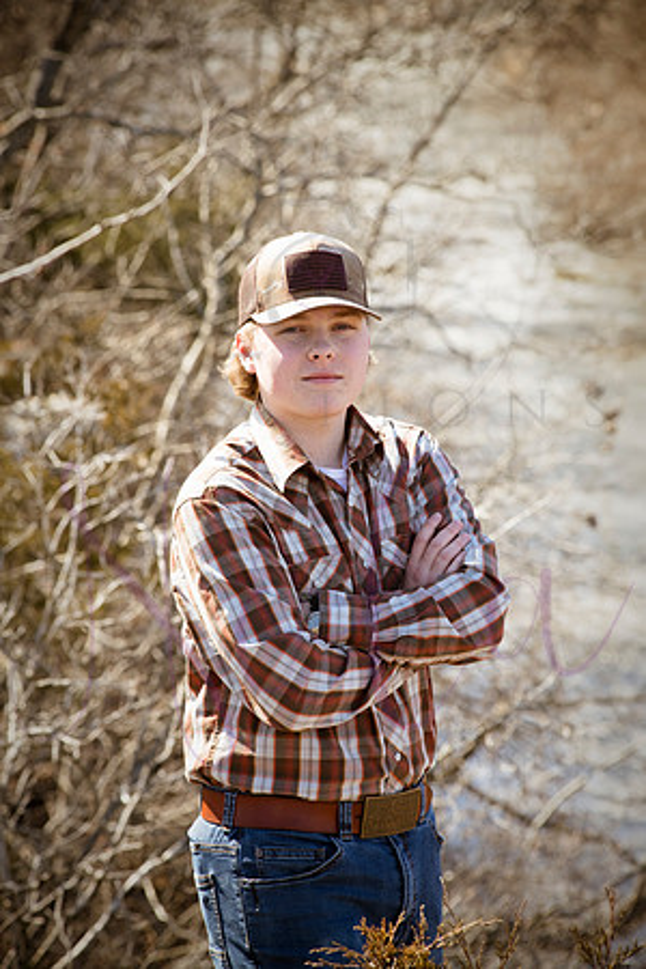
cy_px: 484
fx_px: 4172
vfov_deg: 13.2
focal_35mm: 155
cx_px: 323
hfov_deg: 8.9
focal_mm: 155
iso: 800
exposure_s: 1/320
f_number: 10
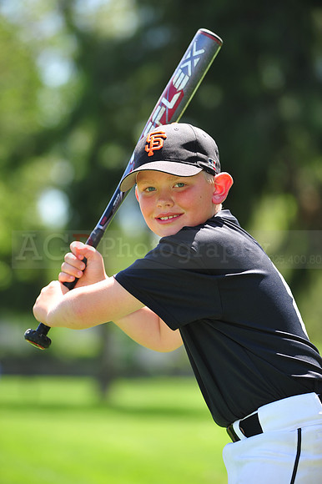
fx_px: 2686
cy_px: 242
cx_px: 161
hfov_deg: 6.9
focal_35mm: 200
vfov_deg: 10.3
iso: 200
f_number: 4.5
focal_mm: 200
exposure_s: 1/400
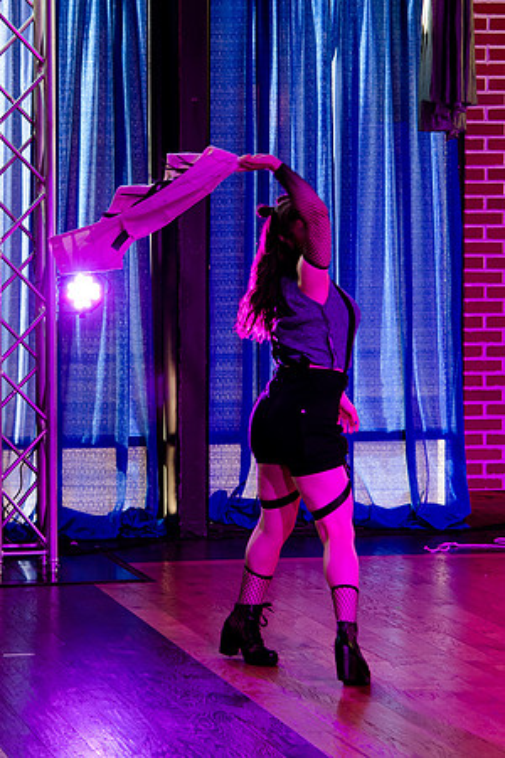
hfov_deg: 11.4
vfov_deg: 17.0
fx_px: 2531
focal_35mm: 120
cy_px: 337
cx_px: 112
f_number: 4
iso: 1600
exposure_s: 1/250
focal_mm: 66
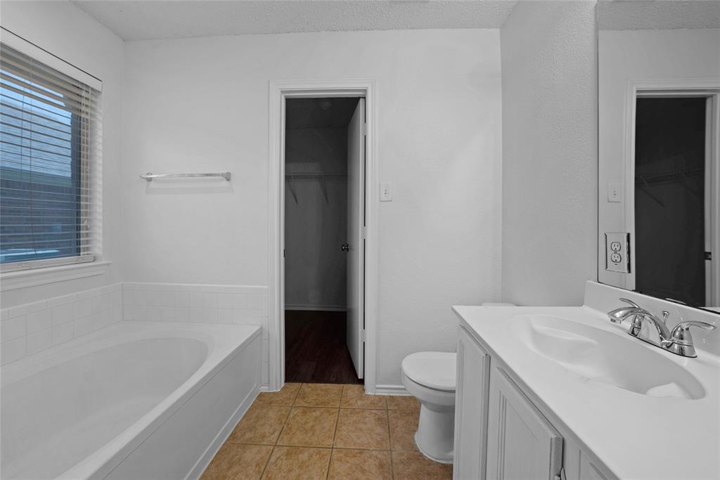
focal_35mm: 12
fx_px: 240
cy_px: 240
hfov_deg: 112.6
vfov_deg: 90.0
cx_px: 360
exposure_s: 1/10
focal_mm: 12
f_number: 9
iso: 100
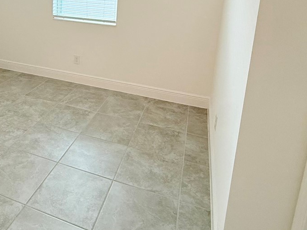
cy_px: 29
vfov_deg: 40.2
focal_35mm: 33
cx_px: 83
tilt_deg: -11.1
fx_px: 293
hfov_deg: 53.3
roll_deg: -1.8
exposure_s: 1/120
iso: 160
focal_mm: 2.22
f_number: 2.2
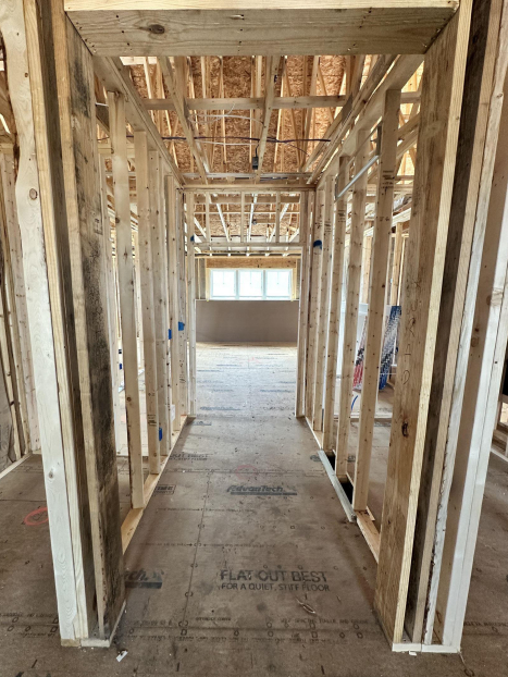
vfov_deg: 98.2
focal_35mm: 15
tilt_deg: -8.1
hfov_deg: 81.7
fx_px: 293
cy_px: 338
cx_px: 239
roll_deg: -1.2
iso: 320
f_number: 2.2
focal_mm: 2.22
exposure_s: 1/73
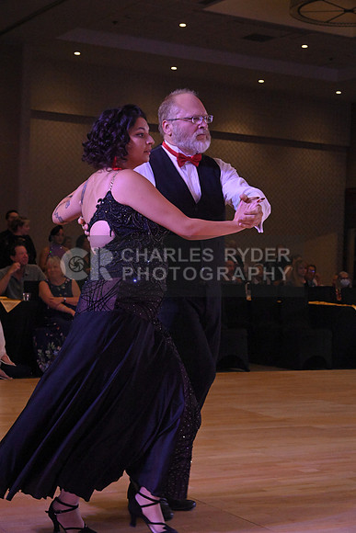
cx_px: 178
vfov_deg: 30.5
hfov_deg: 20.6
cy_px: 266
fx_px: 978
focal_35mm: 66
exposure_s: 1/320
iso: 6400
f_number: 9
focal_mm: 66
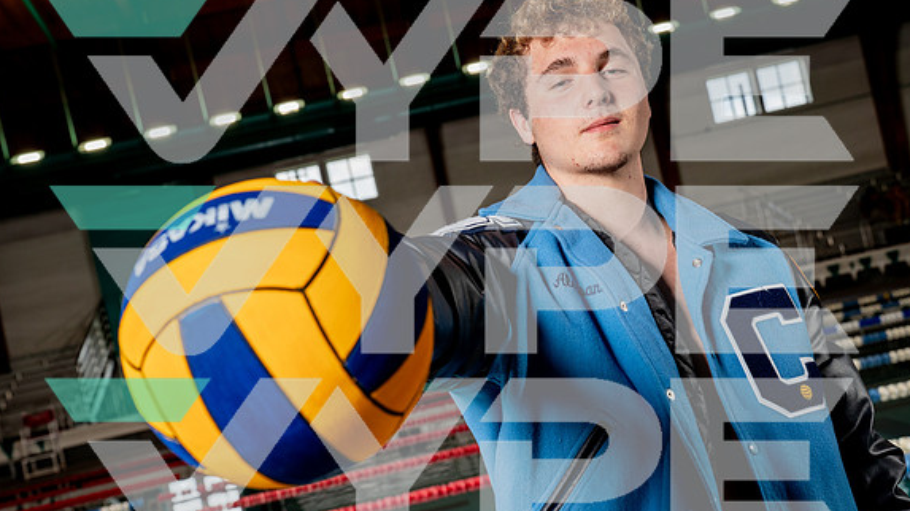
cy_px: 271
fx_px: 1279
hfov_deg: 39.2
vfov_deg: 22.6
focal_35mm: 53
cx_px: 454
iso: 400
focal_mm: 50
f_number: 6.3
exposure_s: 1/250
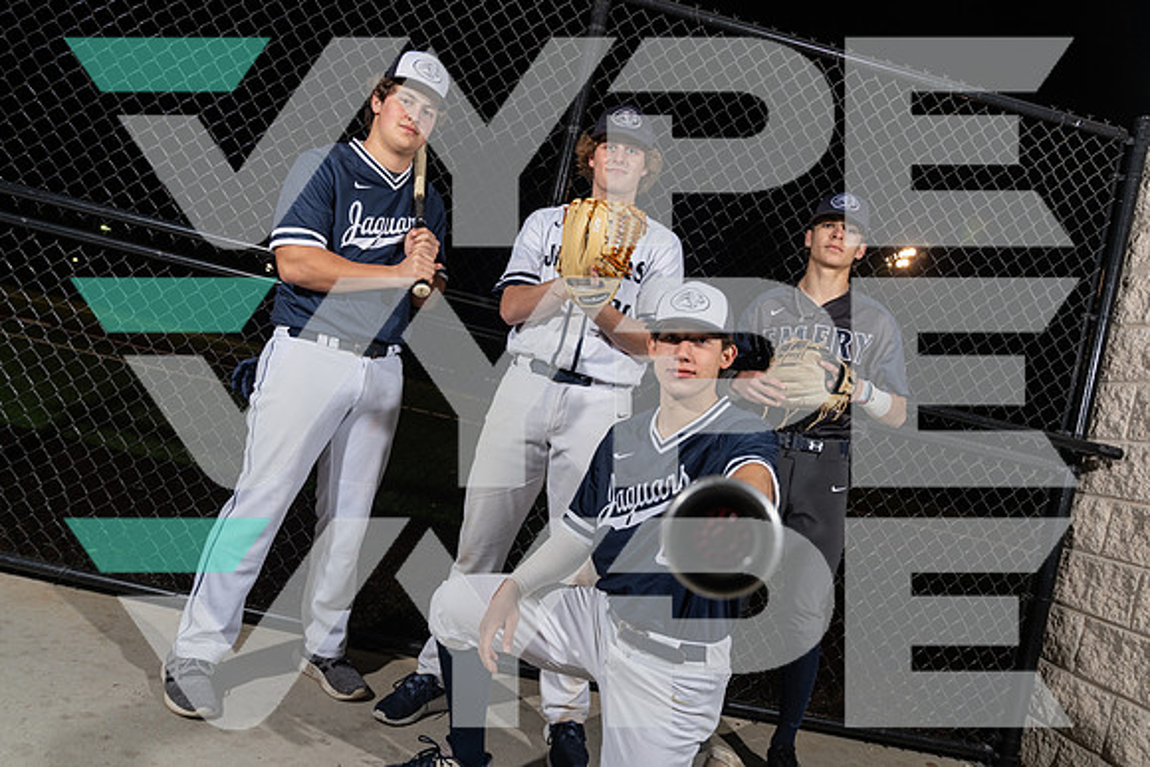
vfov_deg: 48.0
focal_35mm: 27
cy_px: 384
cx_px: 575
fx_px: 863
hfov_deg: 67.4
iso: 125
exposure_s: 1/125
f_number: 5.6
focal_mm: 27
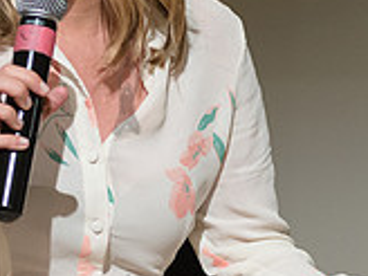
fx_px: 2892
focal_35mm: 272
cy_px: 95
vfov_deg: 5.5
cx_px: 126
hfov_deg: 7.3
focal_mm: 80
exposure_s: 1/500
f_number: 4
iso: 2500
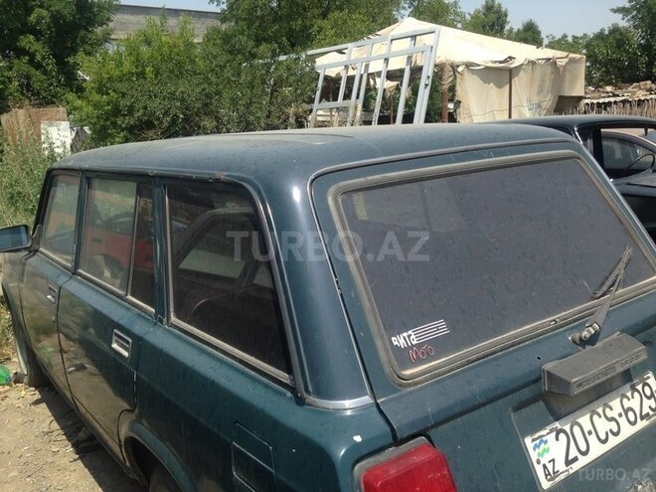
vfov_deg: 42.9
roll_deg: +3.1
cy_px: 246
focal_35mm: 33
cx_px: 328
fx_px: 625
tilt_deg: -8.8
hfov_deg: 55.4
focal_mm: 4.12
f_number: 2.4
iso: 50
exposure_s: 1/1232
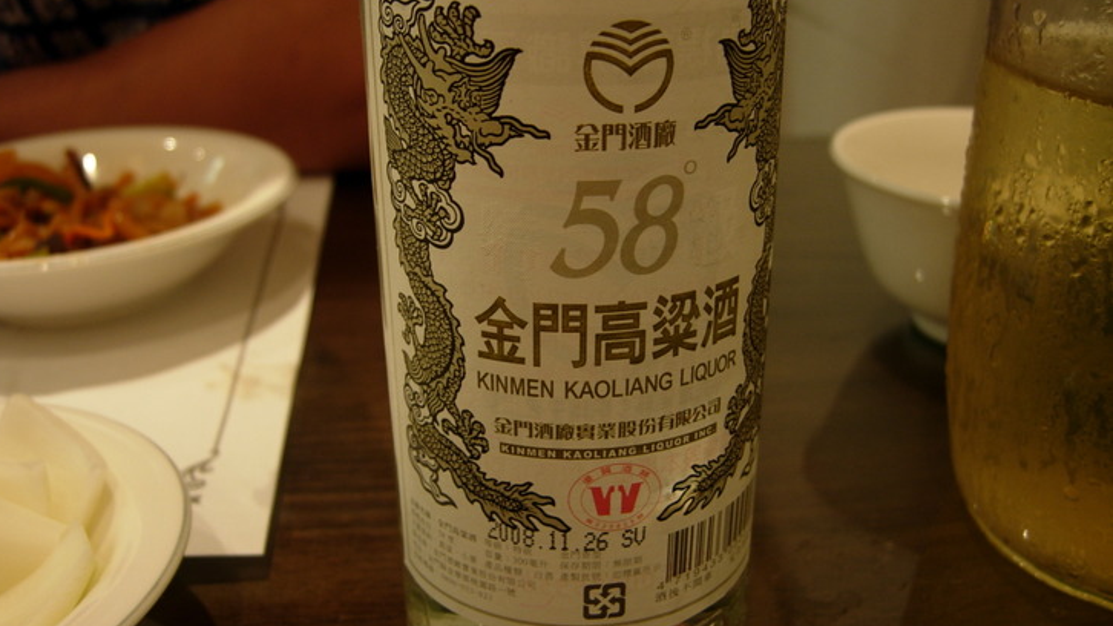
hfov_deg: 50.5
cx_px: 547
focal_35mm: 40
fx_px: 1180
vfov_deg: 29.7
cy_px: 354
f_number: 2.7
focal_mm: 7.5
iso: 50
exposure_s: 1/5.9
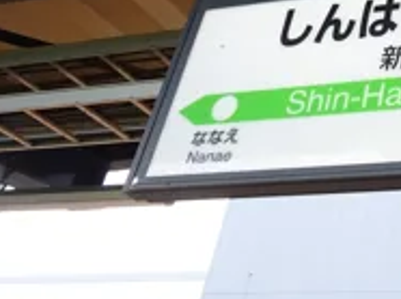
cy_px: 13
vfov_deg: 22.8
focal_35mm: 62
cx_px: 481
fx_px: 717
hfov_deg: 27.5
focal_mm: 4.1
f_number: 3.5
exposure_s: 1/80
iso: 80
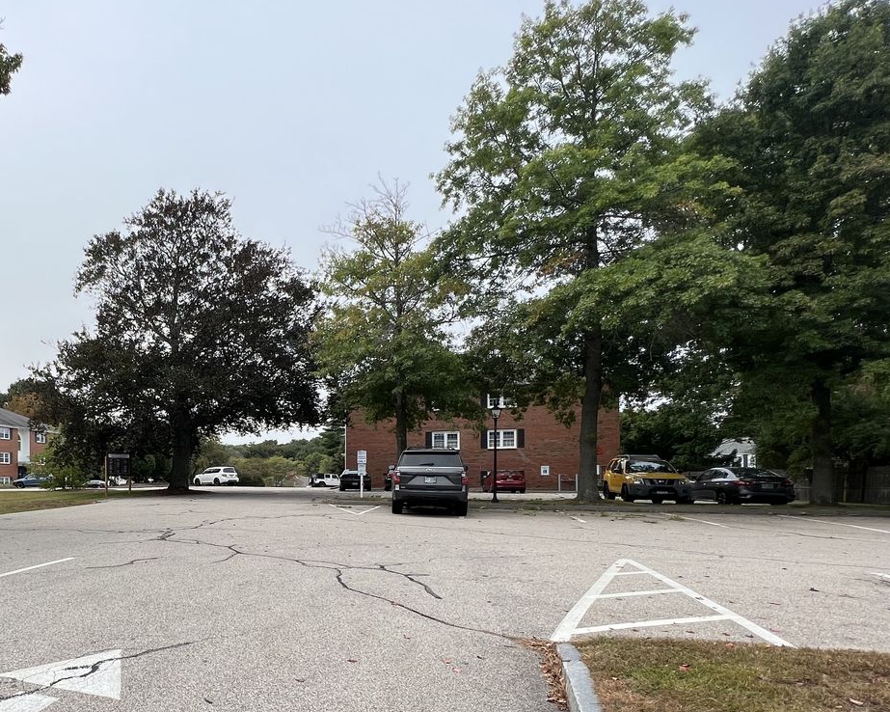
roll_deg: -0.3
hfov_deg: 67.5
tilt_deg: +0.7
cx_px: 169
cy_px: 481
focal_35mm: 22
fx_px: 579
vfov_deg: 61.4
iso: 32
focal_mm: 1.57
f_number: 1.8
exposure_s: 1/791
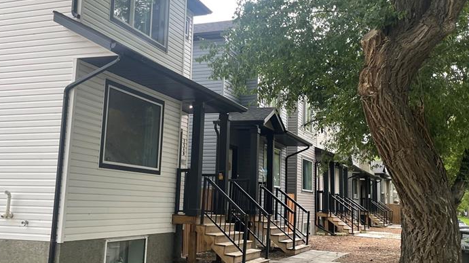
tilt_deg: +8.8
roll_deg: -1.6
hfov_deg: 48.4
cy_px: 127
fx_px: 522
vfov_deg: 28.3
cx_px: 240
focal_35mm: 42
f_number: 1.6
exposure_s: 1/121
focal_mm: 4.2
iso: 40
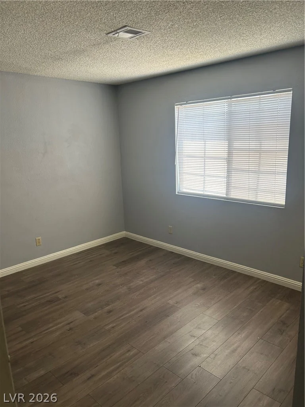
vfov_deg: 67.3
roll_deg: +1.2
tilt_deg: -12.3
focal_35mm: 26
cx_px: 152
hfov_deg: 53.1
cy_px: 204
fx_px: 305
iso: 64
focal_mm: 5.7
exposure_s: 1/120
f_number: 1.5
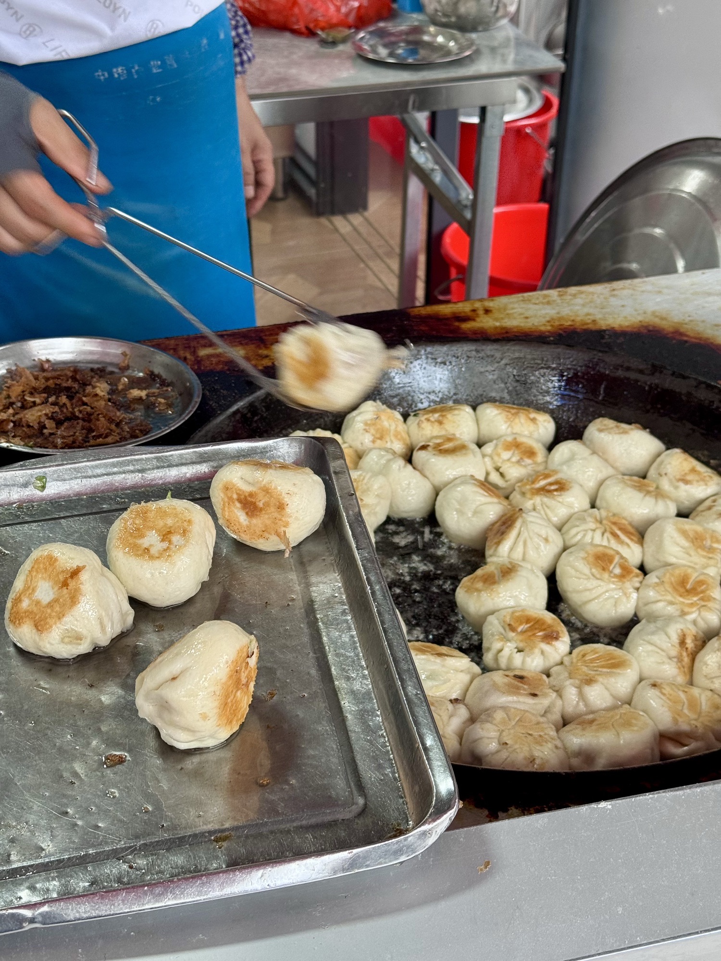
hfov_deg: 30.3
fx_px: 1333
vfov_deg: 39.7
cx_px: 360
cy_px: 480
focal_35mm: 48
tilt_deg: -33.5
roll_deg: +0.0
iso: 100
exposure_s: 1/76
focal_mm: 6.76
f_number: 1.78
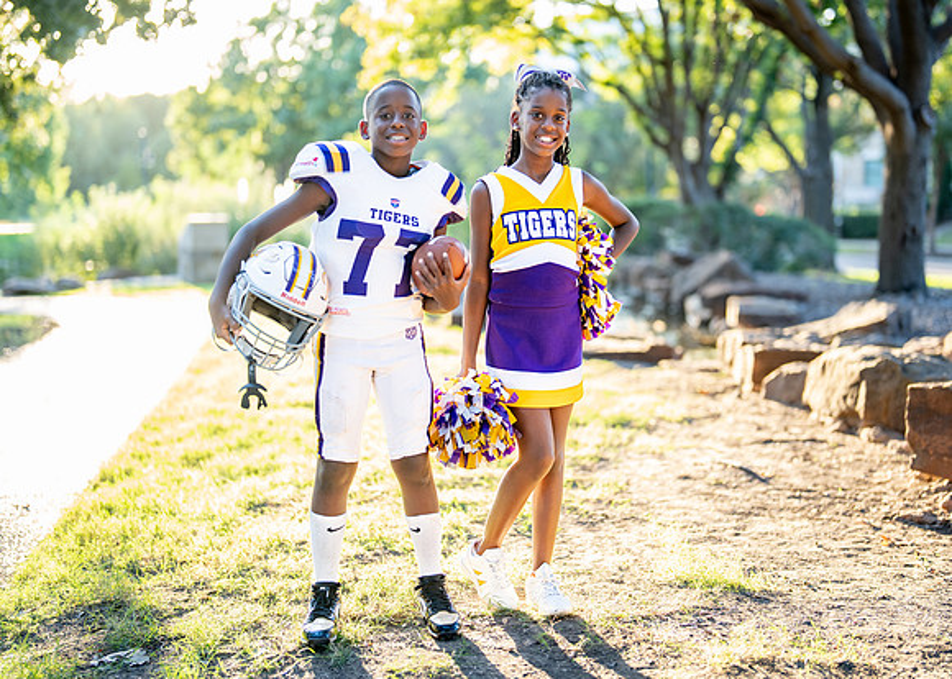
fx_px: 1560
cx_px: 508
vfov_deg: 24.6
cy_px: 315
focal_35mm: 58
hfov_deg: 33.9
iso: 250
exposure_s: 1/400
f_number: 1.2
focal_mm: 50
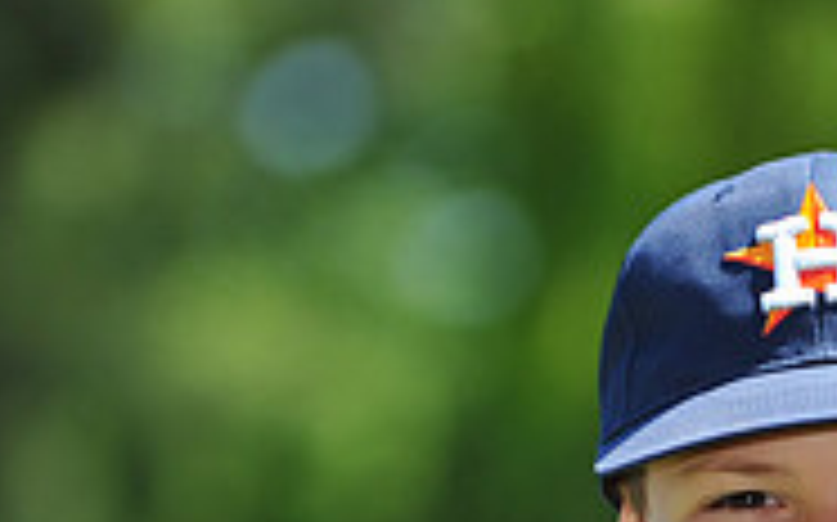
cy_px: 806
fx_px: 14476
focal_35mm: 635
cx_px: 814
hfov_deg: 3.3
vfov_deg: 2.1
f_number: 4.5
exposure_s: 1/800
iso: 200
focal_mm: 200
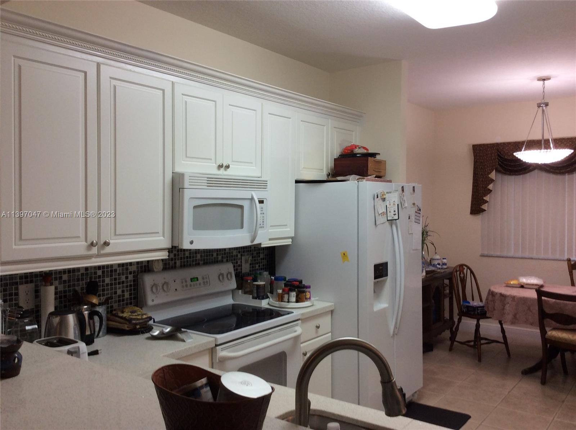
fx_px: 532
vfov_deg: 44.0
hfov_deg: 56.9
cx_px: 288
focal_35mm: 32
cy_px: 215
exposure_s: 1/24
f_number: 2.4
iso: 40
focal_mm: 3.3
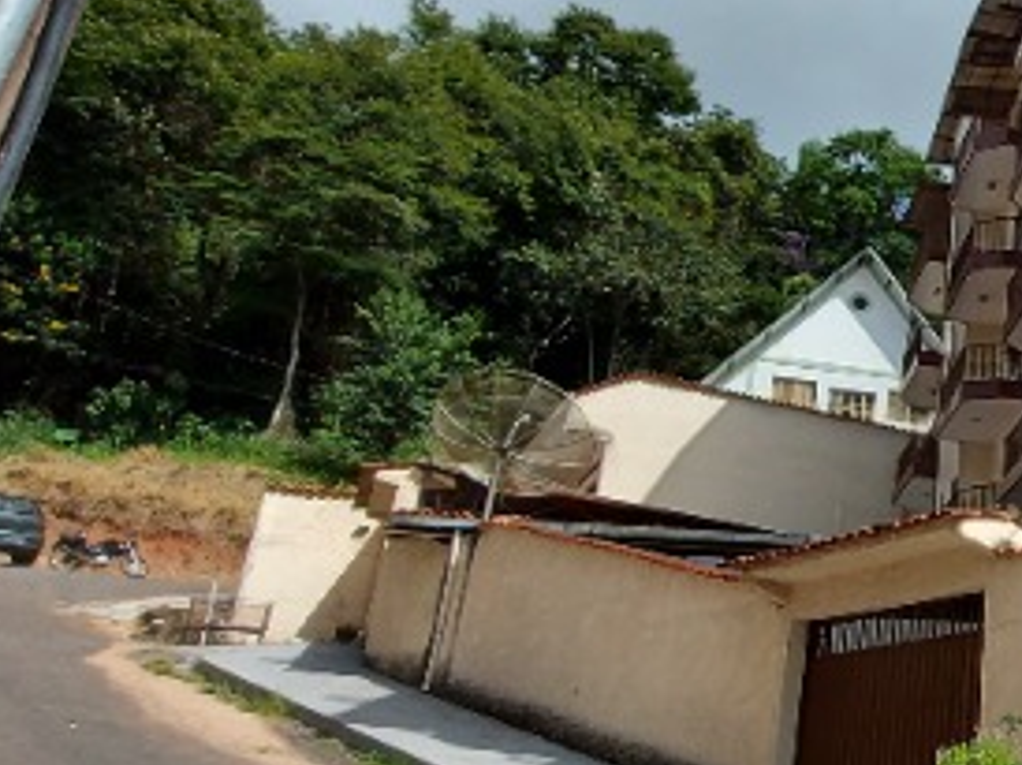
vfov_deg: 37.6
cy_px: 336
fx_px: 1121
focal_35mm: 38
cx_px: 1220
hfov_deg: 37.4
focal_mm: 1.74
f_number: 2.2
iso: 50
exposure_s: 1/3109
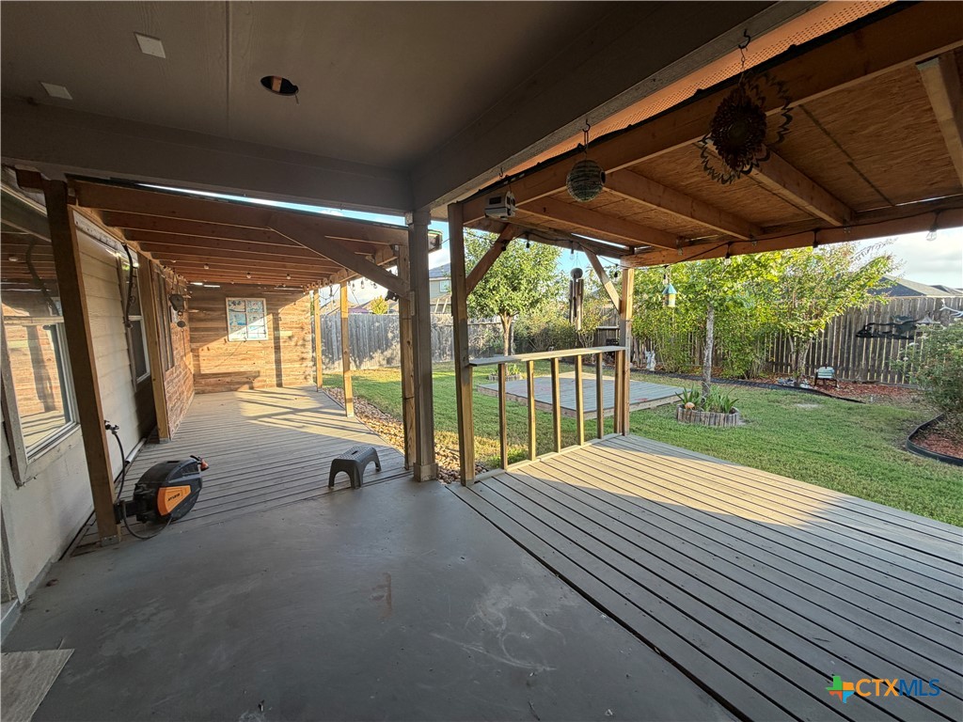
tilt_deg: -7.8
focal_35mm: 14
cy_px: 361
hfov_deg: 102.1
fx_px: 389
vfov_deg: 85.7
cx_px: 482
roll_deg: -0.3
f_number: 2.2
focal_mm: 2.22
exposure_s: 1/121
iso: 50
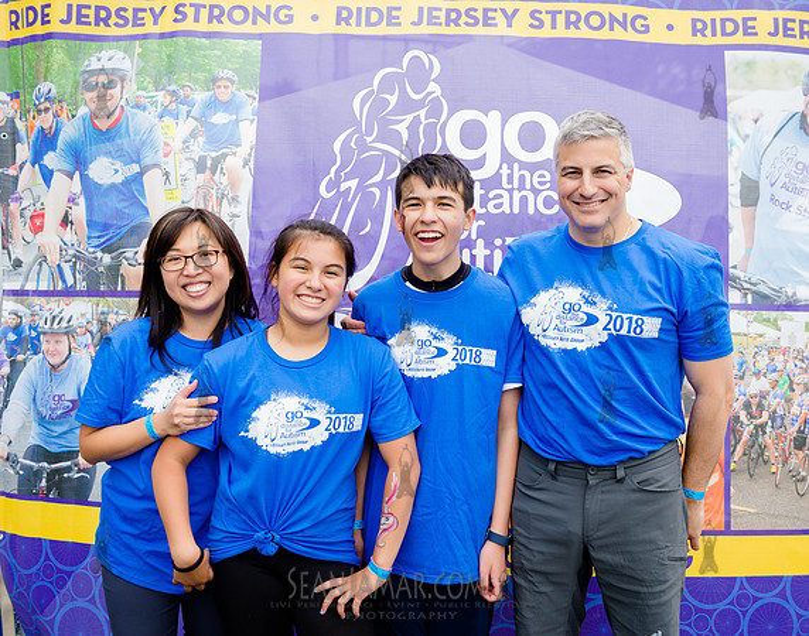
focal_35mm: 36
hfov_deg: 49.9
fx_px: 865
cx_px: 466
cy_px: 312
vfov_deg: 40.4
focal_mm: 32
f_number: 3.5
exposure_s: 1/640
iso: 200
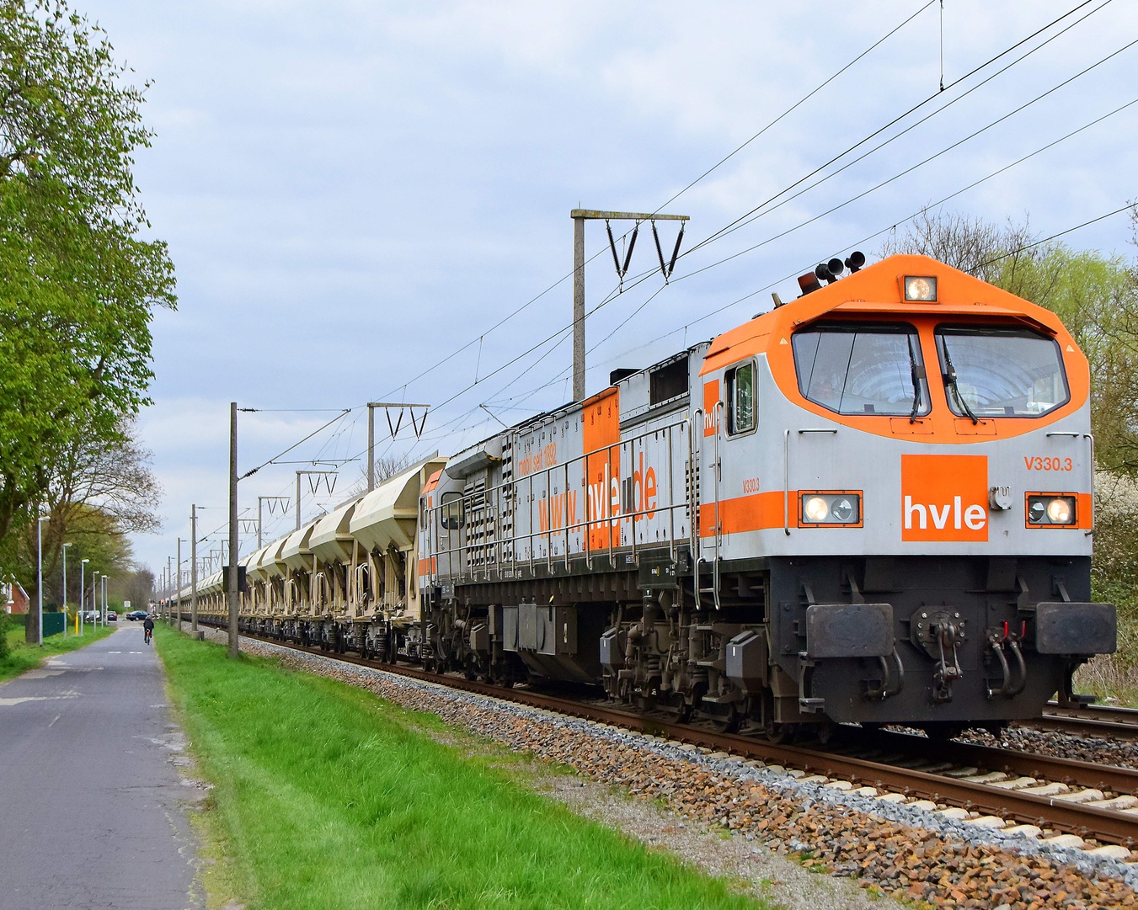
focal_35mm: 64
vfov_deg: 23.8
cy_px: 487
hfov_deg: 29.5
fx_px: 2156
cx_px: 678
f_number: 5.6
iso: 1000
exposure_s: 1/800
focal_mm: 32
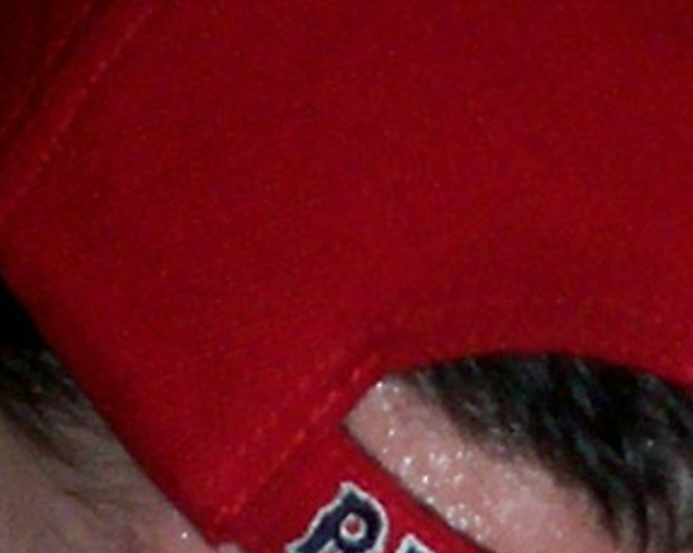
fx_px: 5143
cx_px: 481
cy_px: 1478
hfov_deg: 7.7
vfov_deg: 5.8
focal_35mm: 251
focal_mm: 5.9
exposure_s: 1/64
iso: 140
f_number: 4.5
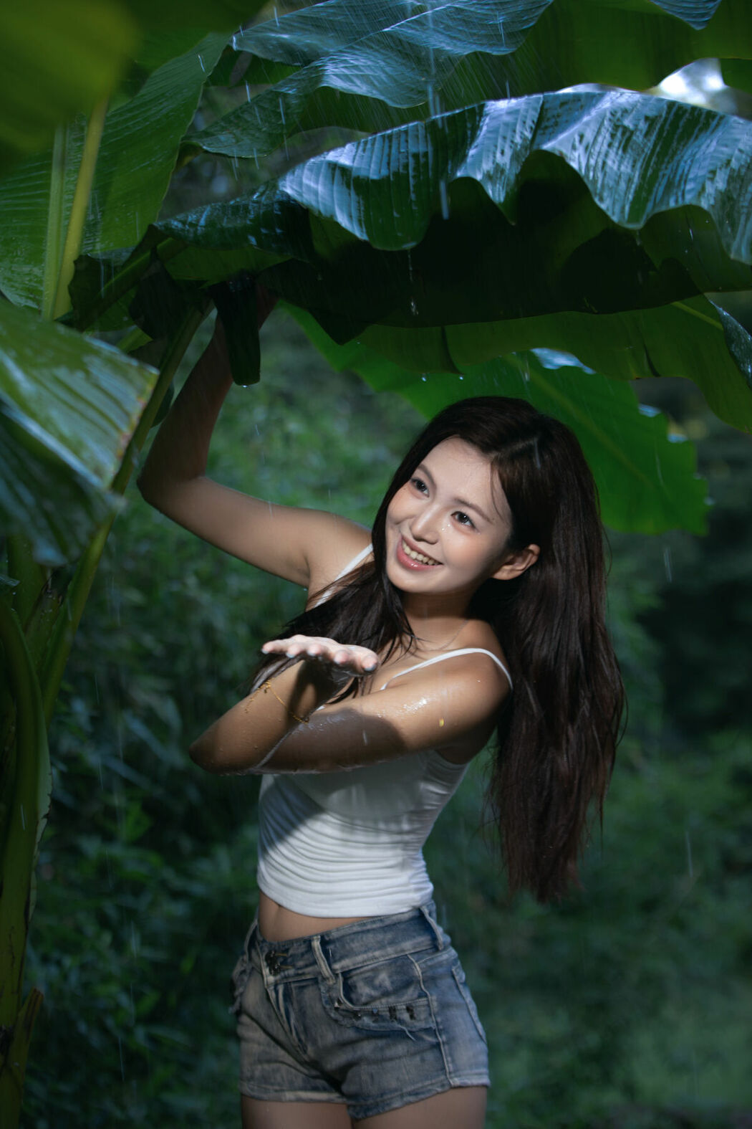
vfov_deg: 29.2
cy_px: 564
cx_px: 376
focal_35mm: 69
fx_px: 2162
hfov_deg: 19.7
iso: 100
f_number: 3.5
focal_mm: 70
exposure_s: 1/80
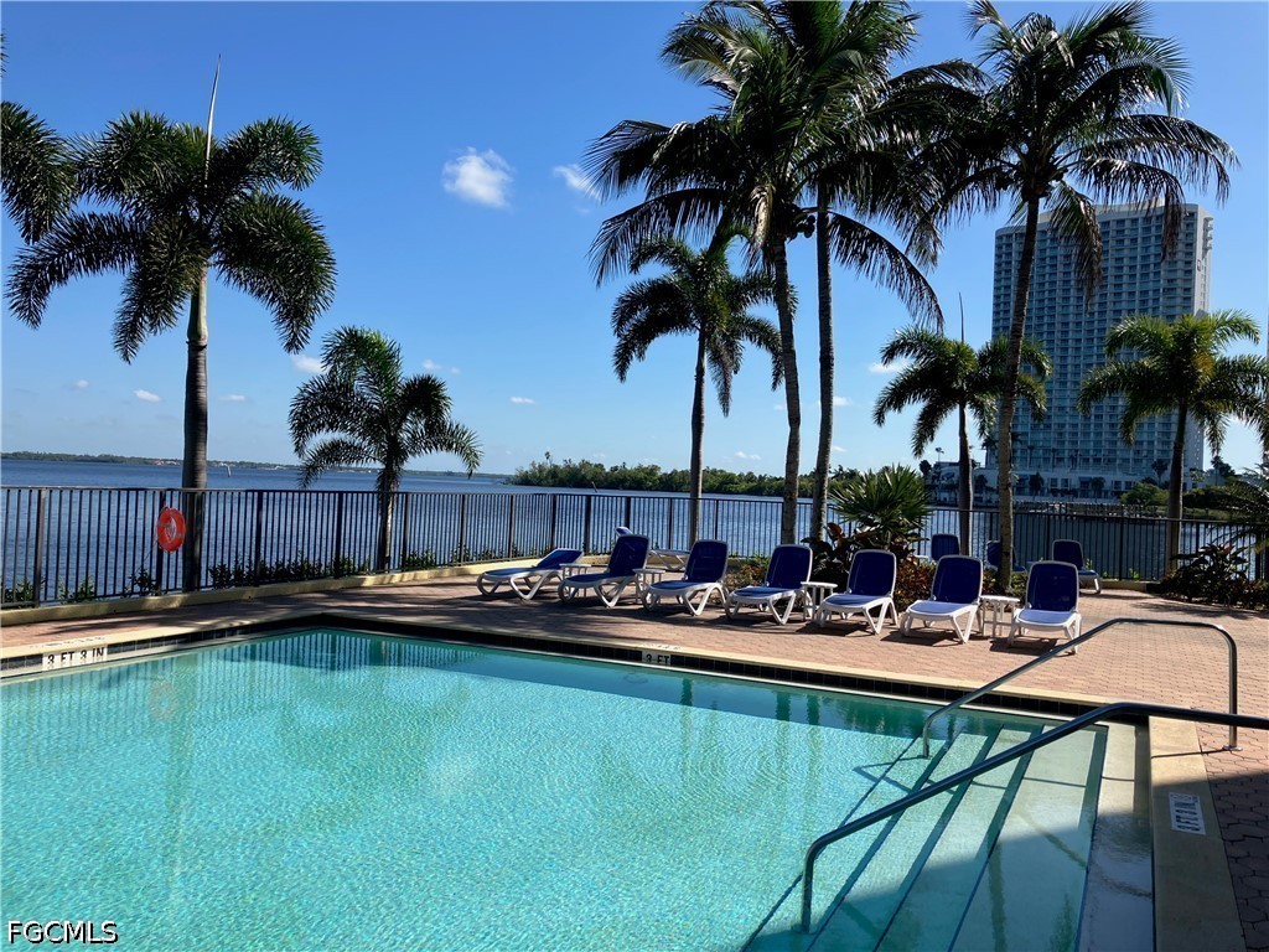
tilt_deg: +0.9
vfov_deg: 49.7
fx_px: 1026
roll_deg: -2.0
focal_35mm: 28
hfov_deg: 63.4
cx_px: 634
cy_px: 476
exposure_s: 1/2208
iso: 32
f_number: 1.8
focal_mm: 3.99
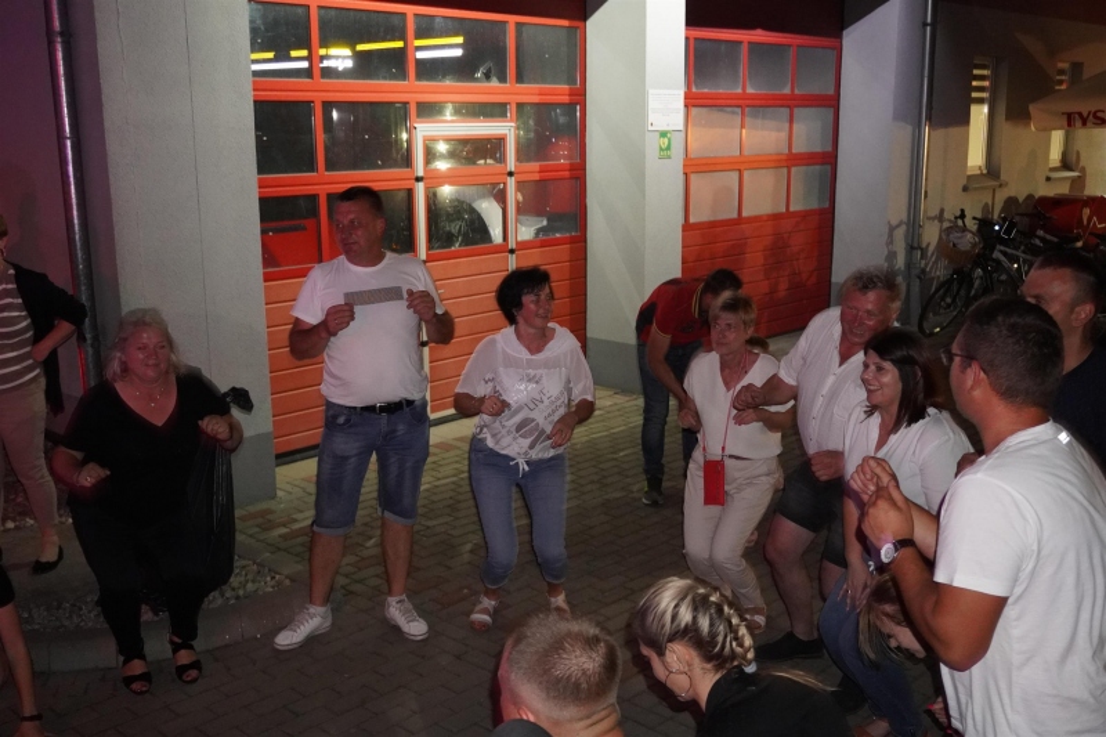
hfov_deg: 53.1
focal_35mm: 36
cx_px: 553
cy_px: 368
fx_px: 1106
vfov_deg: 36.9
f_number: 4.5
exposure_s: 1/15
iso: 3200
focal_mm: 24
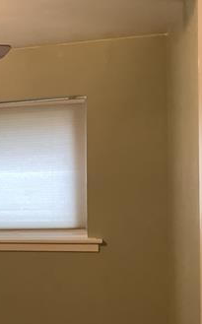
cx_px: -70
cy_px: 221
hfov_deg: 18.6
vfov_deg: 31.7
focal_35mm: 64
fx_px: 565
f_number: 2.4
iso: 125
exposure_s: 1/60
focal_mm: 3.3
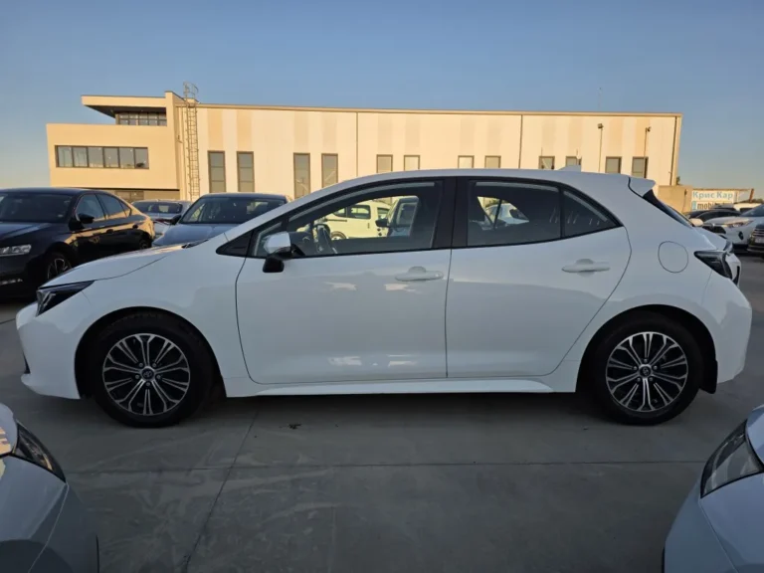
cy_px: 286
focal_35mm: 23
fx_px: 508
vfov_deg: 58.9
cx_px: 382
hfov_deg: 73.9
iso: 80
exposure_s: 1/5958
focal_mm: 6.25
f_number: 1.7
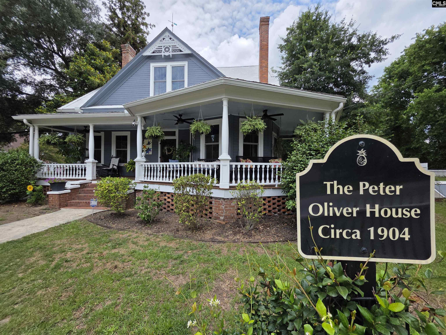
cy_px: 168
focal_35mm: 13
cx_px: 223
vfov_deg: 89.9
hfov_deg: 106.2
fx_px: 167
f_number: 1.9
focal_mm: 2.2
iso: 40
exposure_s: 1/2000
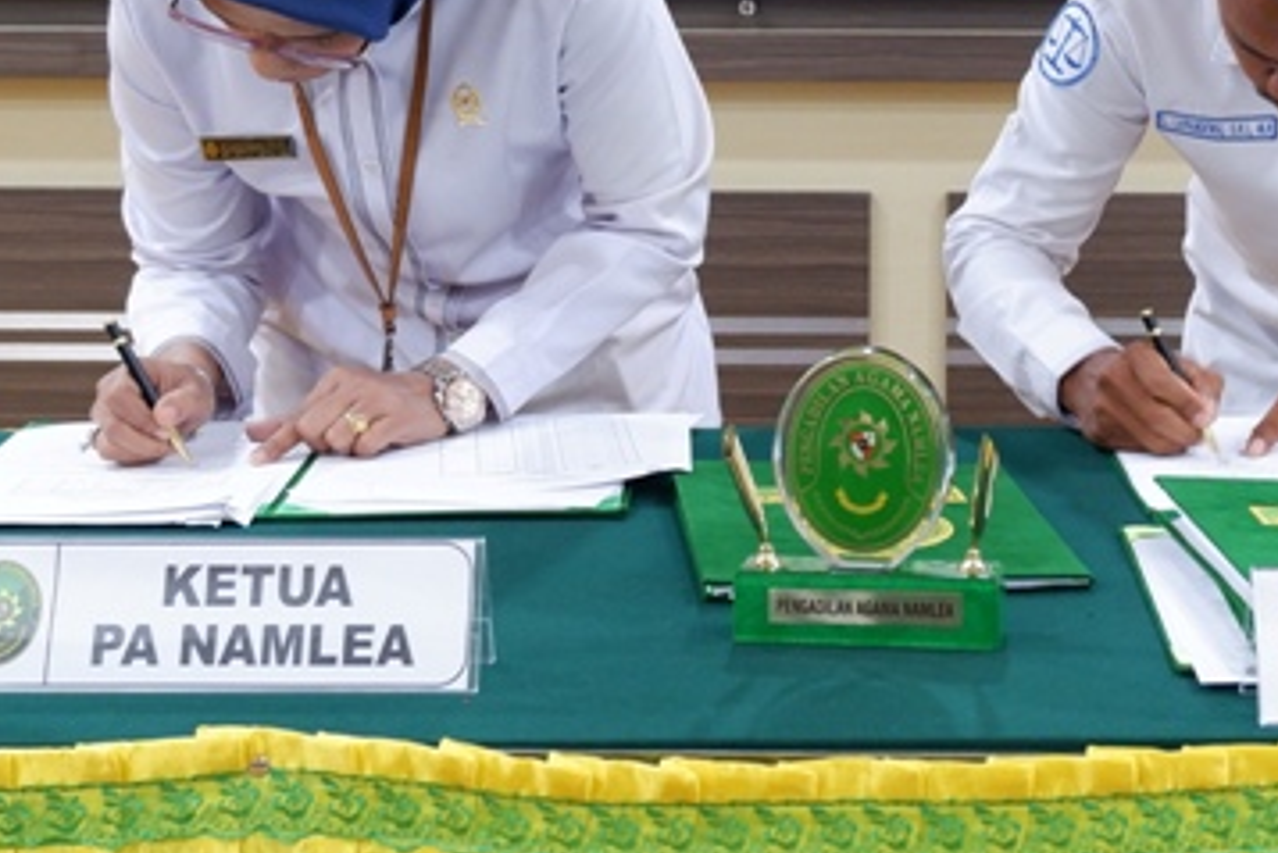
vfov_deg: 16.2
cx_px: 964
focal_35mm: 83
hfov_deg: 24.2
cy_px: 52
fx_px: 2948
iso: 1000
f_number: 4
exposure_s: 1/28
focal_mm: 19.2
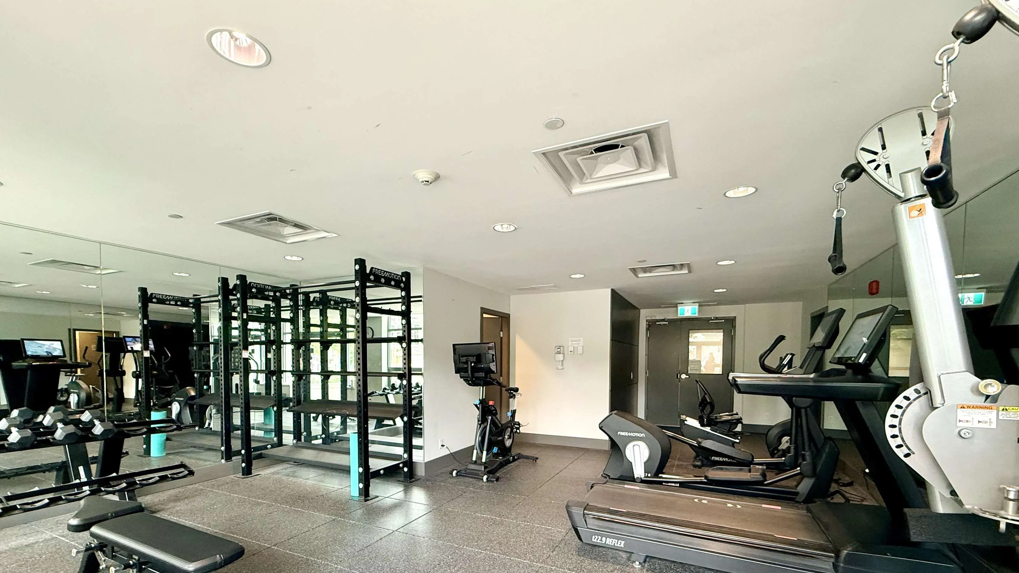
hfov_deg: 99.4
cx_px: 500
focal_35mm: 16
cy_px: 378
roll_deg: +0.0
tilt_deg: -2.3
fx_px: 432
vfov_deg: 65.5
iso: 320
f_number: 2.2
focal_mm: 2.22
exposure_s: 1/60
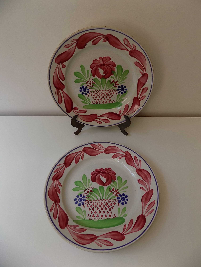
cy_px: 134
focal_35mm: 23
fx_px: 178
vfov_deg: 73.9
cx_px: 100
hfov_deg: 58.9
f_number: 3.1
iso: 80
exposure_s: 1/100
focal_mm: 4
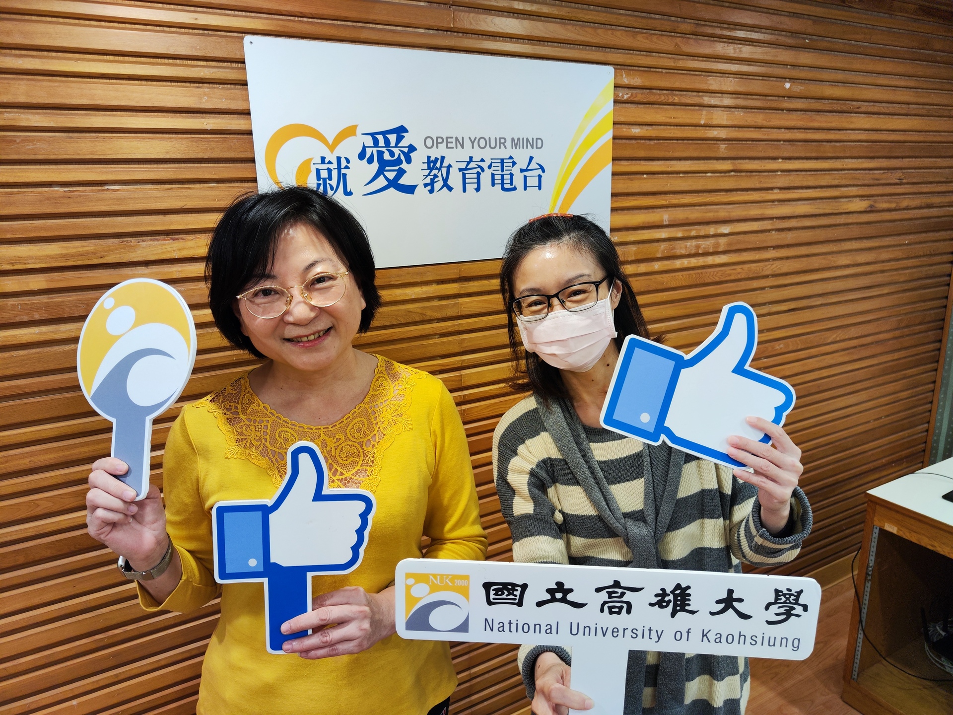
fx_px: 661
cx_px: 476
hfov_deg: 71.6
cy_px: 358
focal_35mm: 24
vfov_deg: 56.8
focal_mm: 5.59
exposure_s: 1/60
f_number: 1.88
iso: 367
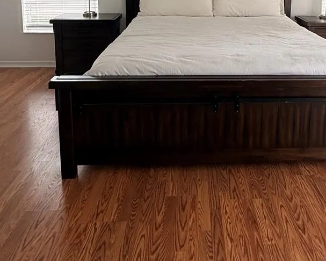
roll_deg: -1.7
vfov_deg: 37.7
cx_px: 221
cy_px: 13
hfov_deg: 49.3
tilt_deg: -8.7
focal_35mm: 36
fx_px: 347
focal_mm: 2.22
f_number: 2.2
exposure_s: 1/159
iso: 50
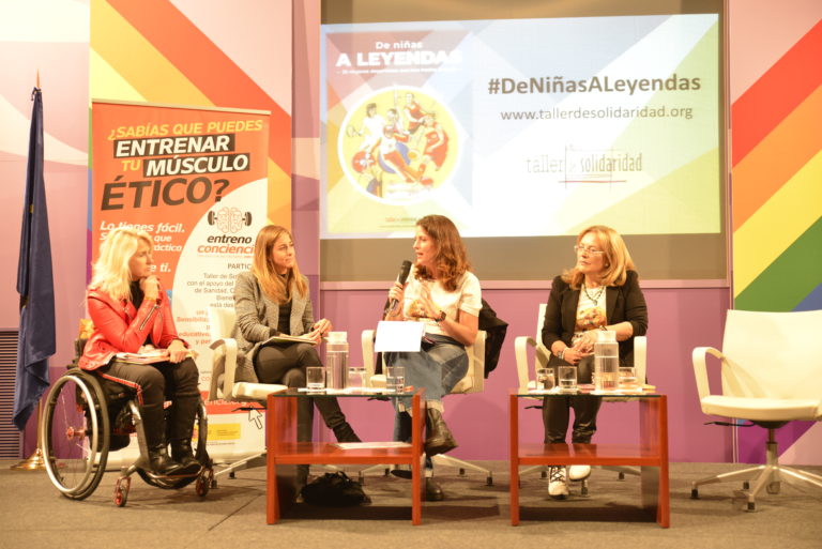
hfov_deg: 41.1
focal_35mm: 48
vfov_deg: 28.1
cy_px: 274
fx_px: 1097
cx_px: 411
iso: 1600
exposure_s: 1/30
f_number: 2.8
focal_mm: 48
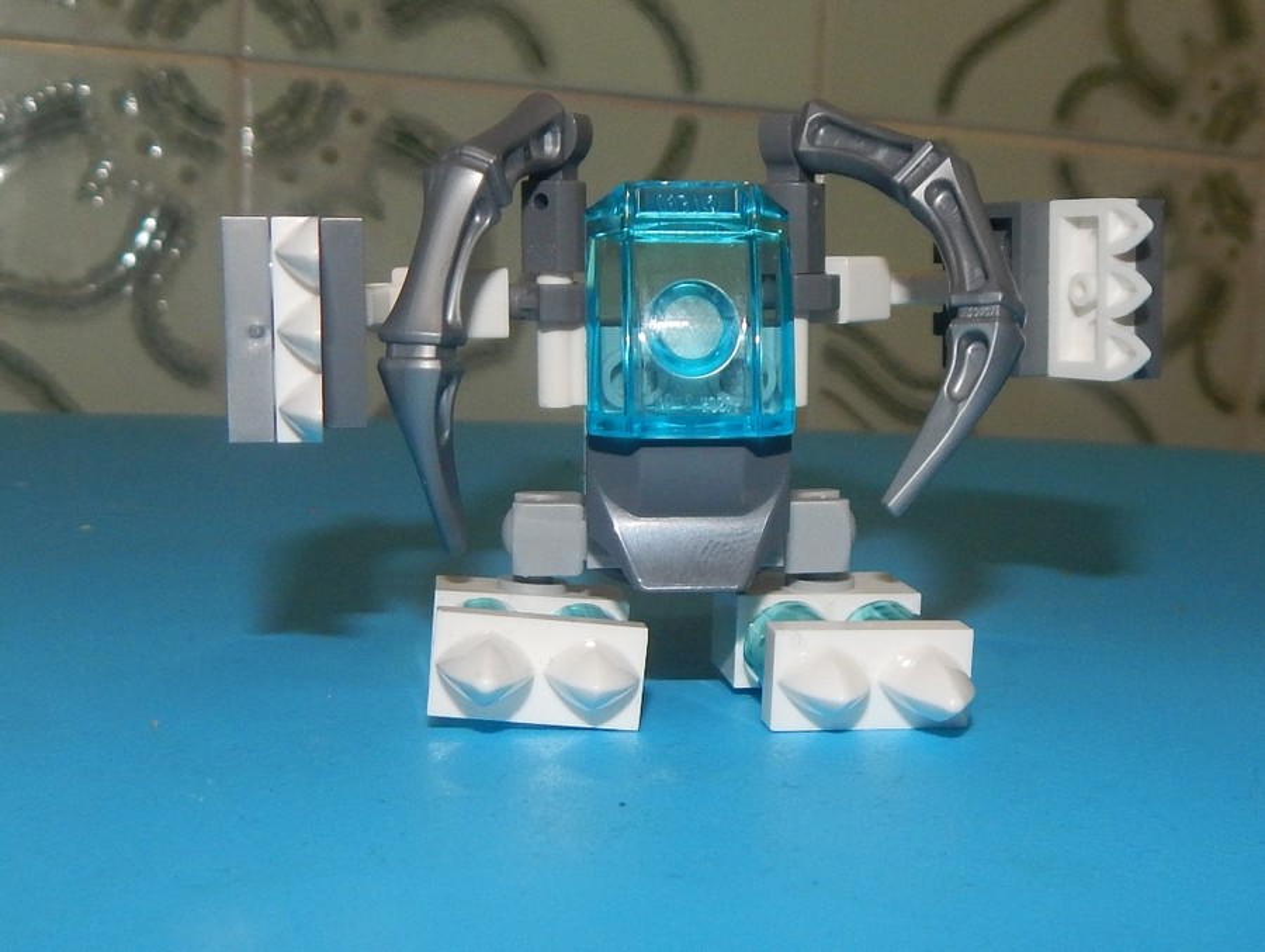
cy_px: 476
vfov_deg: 61.2
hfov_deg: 76.3
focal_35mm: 22
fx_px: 805
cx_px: 632
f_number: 3
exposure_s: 1/30
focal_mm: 4
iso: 200
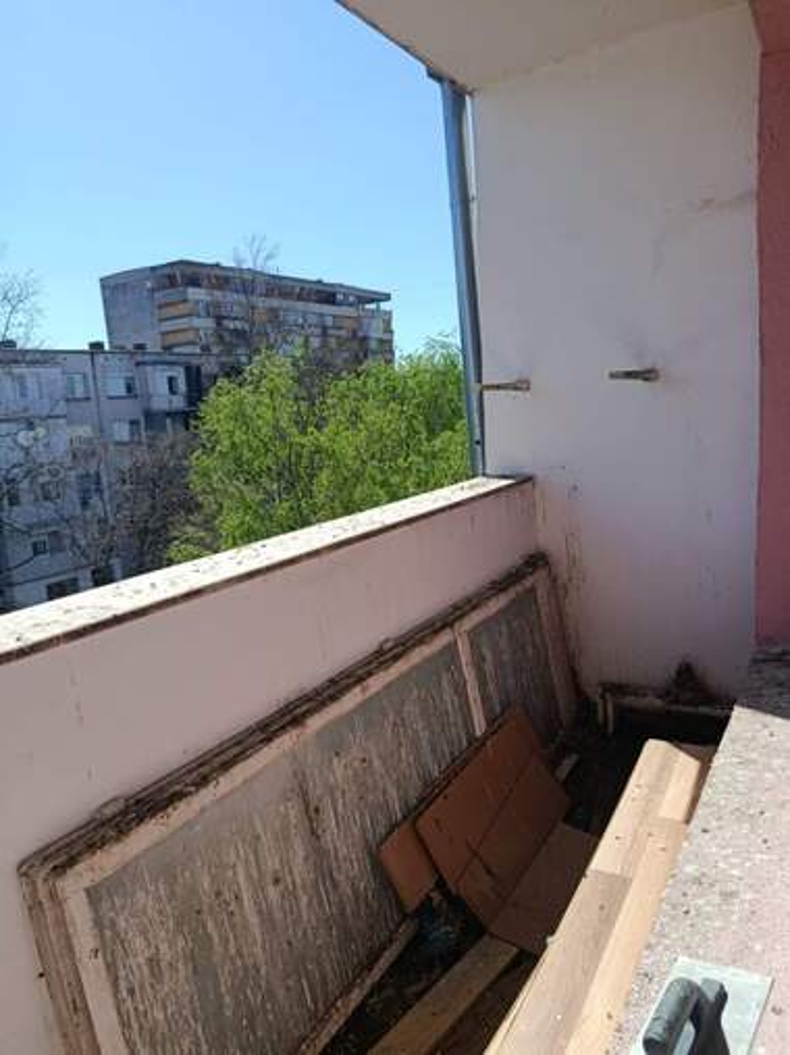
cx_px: 395
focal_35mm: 24
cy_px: 528
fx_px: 731
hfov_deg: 56.8
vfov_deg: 71.6
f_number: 1.7
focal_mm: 5.24
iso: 50
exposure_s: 1/555
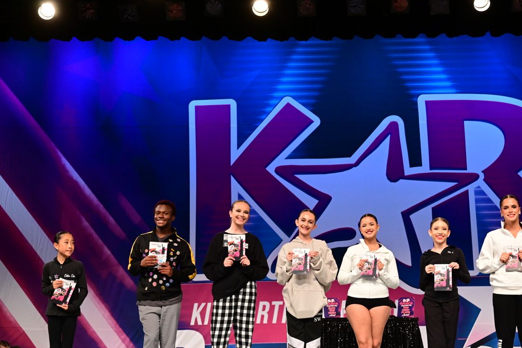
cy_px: 178
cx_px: 300
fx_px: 1029
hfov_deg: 28.4
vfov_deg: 19.2
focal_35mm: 71
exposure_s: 1/800
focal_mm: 51
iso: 3200
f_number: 4
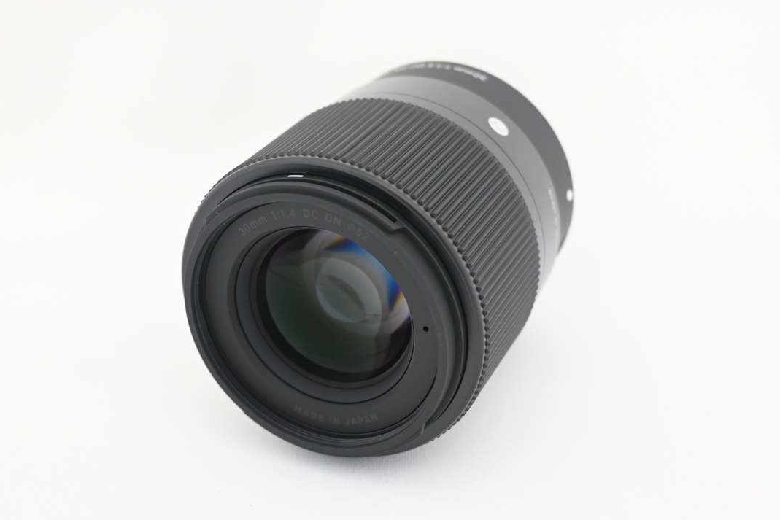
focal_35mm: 56
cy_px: 265
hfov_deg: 35.9
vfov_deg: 24.4
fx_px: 1204
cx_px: 372
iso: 1000
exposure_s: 1/30
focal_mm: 33
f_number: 5
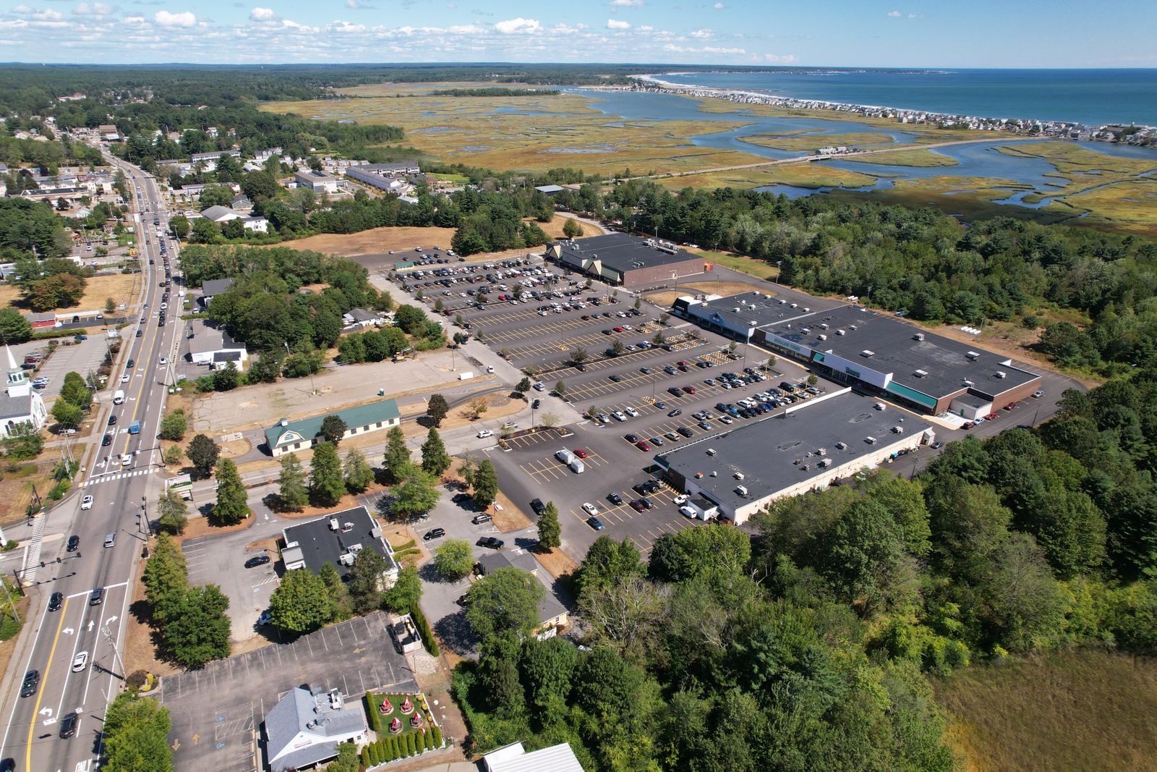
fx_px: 707
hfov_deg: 78.6
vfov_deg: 57.2
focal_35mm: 22
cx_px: 578
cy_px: 386
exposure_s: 1/100
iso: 100
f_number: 2.8
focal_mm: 8.38
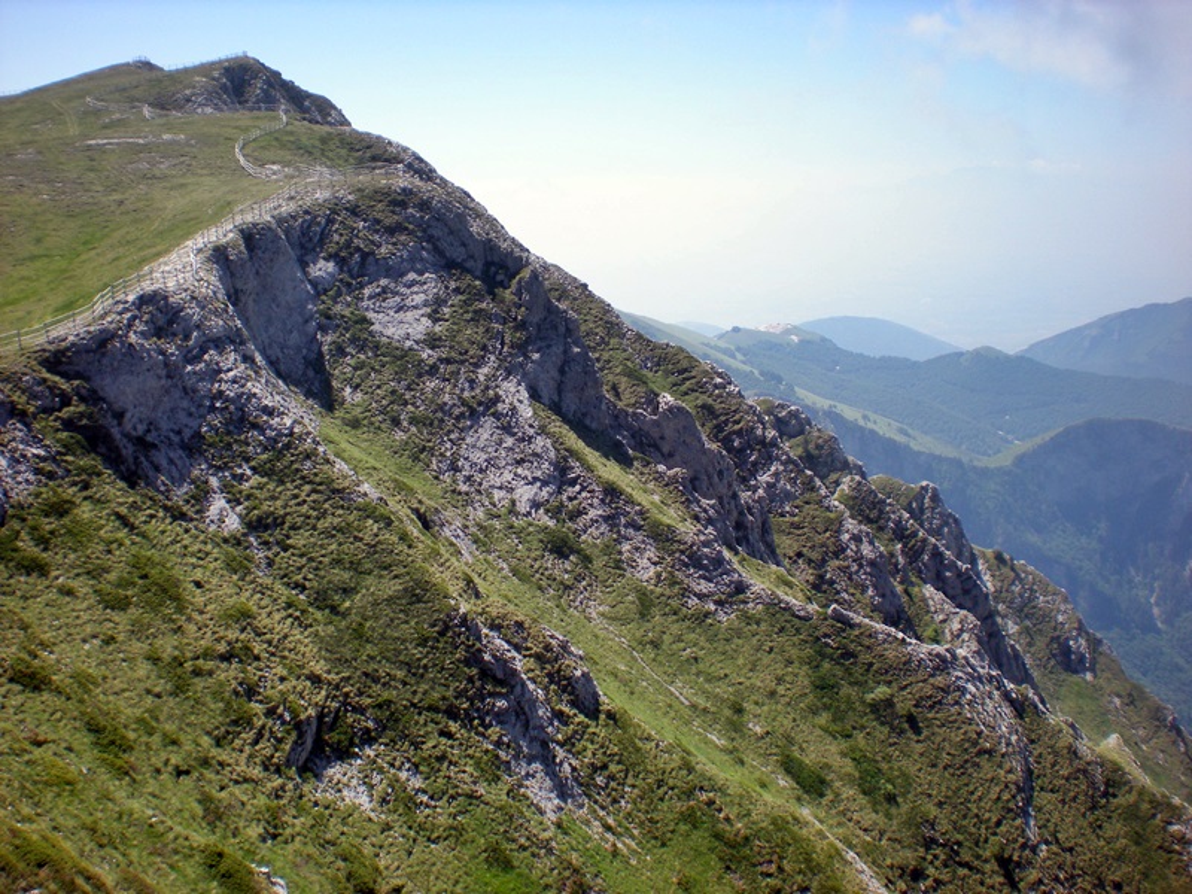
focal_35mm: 38
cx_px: 596
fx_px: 1309
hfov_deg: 49.0
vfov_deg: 37.7
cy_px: 447
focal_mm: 6.3
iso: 64
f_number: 4.6
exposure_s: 1/404
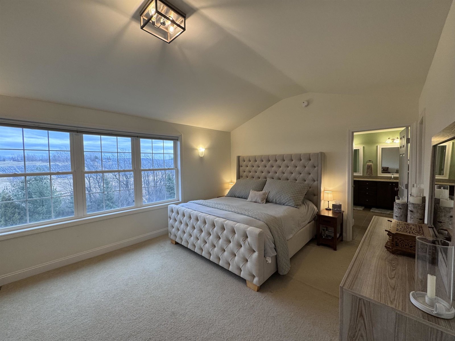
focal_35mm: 14
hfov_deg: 102.1
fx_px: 184
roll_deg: +0.4
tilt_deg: -2.4
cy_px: 170
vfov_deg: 85.7
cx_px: 228
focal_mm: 2.22
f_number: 2.2
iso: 160
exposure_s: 1/120
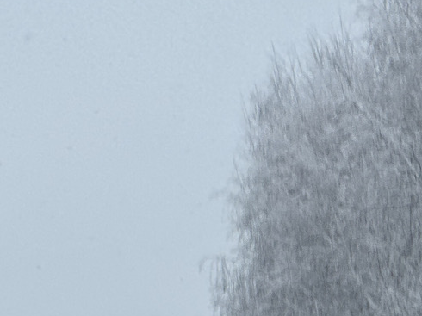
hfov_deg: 4.0
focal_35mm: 490
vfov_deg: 3.0
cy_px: 449
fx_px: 5971
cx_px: -69
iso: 50
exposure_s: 1/272
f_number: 2.8
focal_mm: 15.66
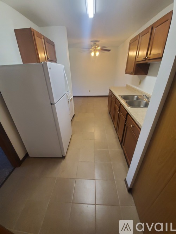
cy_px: 117
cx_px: 88
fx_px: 88
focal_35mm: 13
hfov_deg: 89.9
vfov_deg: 106.2
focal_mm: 1.8
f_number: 2.2
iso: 250
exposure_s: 1/59
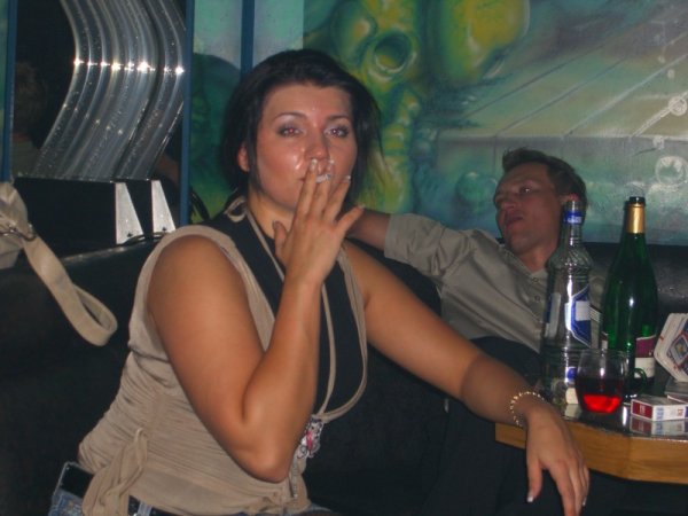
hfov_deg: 24.4
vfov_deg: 18.4
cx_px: 344
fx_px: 1590
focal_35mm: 80
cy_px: 258
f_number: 4.4
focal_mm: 16.6
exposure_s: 1/60
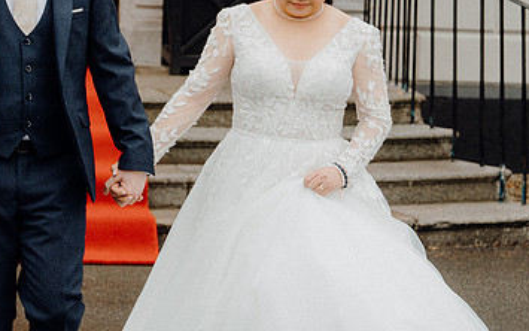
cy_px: 59
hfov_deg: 11.9
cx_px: 136
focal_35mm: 175
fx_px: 2523
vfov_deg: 7.5
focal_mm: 70
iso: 640
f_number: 3.5
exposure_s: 1/160
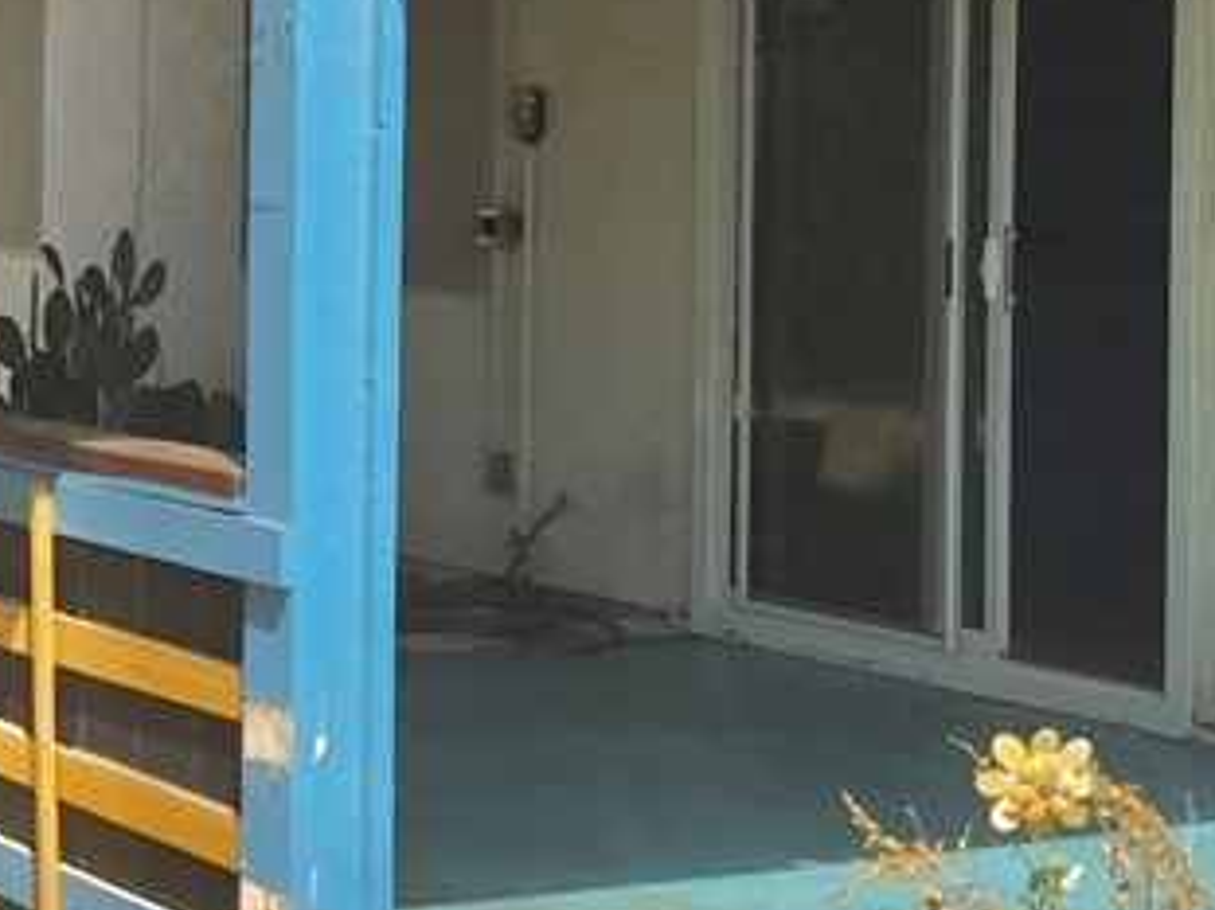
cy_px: 223
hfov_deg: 18.9
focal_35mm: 102
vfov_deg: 14.4
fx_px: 3579
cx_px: 66
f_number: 2.4
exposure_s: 1/1359
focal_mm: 3.3
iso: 25
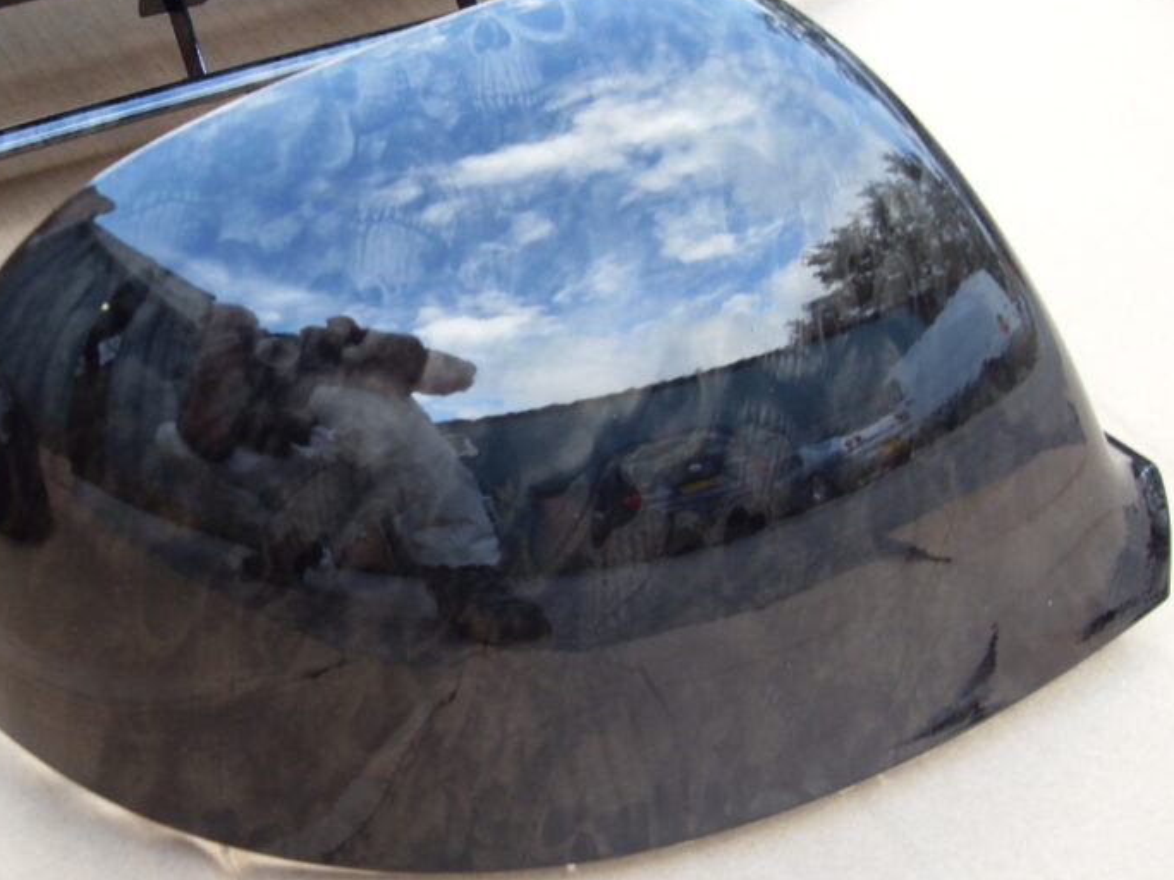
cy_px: 449
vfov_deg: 35.1
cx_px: 531
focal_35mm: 41
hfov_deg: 45.7
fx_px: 1390
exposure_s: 1/60
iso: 100
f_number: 2.8
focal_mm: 6.3
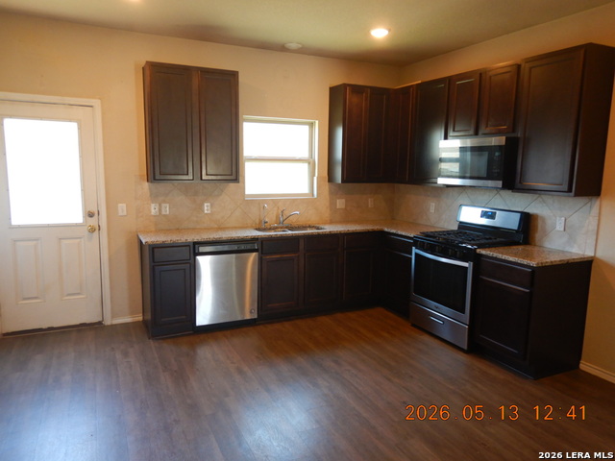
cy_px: 230
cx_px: 308
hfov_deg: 71.6
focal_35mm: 24
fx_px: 426
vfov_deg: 56.8
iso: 220
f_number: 2.8
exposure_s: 1/30
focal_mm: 4.3
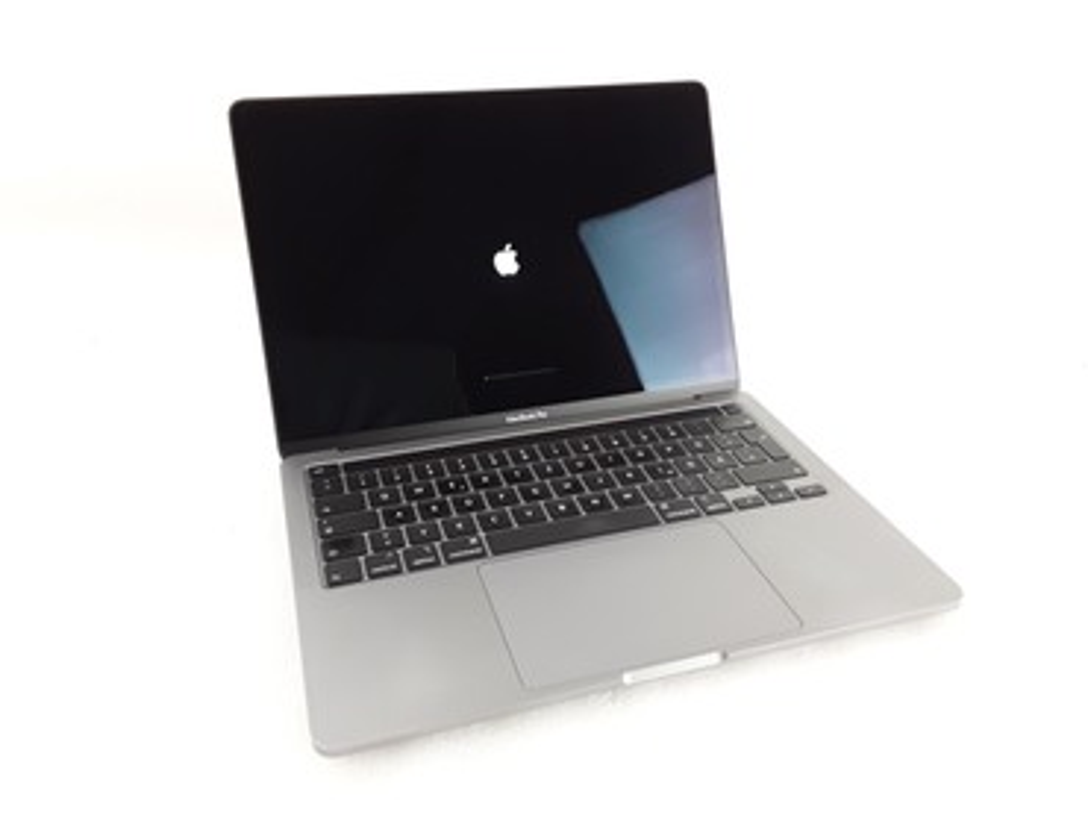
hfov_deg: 65.3
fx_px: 849
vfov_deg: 51.4
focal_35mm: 27
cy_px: 409
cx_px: 544
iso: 80
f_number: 1.9
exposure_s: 1/33
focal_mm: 2.91
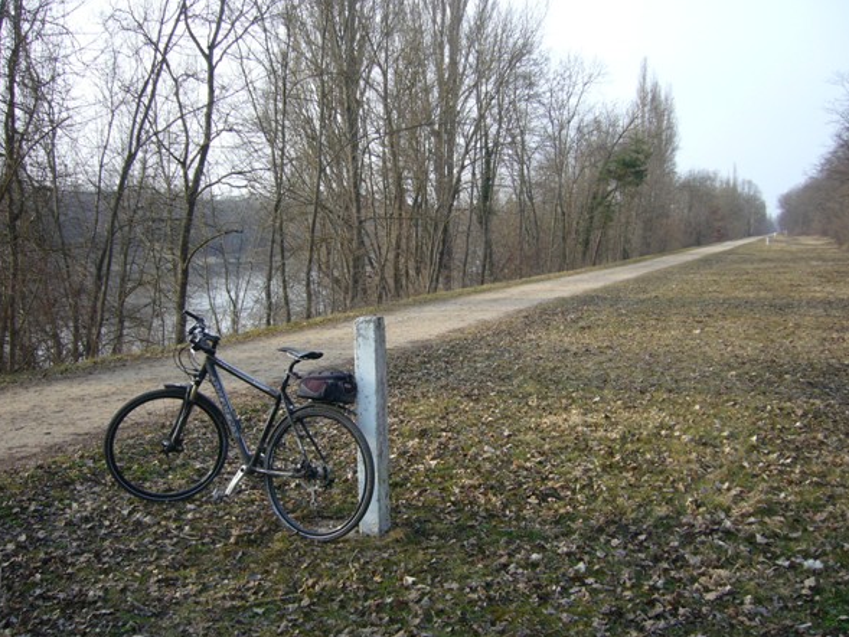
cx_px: 398
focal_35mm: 38
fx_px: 932
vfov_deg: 37.7
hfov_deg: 48.9
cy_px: 317
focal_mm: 5.8
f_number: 2.8
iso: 100
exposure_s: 1/400
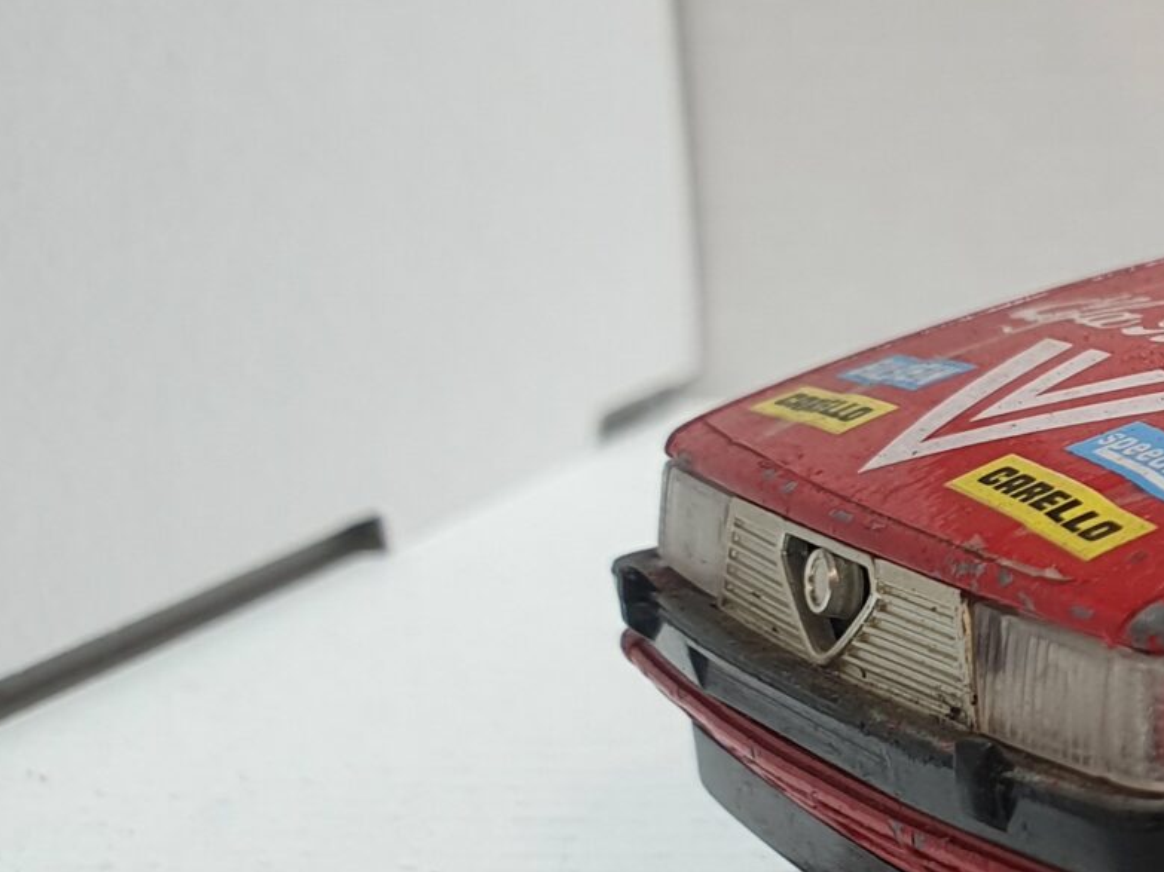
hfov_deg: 19.2
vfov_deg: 17.3
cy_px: 636
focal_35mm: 85
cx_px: 1892
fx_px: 2858
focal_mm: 4.32
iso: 64
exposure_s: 1/25
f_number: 2.4
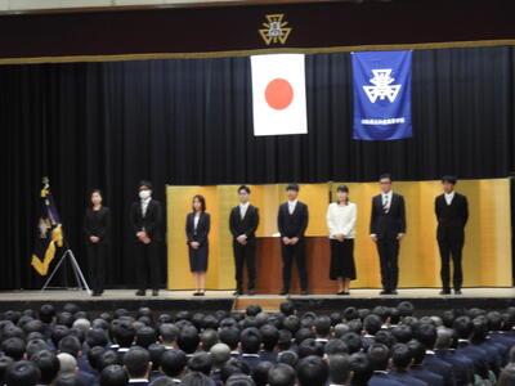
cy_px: 193
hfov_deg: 14.6
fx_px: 2008
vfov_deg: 11.0
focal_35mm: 135
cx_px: 258
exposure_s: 1/15
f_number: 5
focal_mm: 24.2
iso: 720
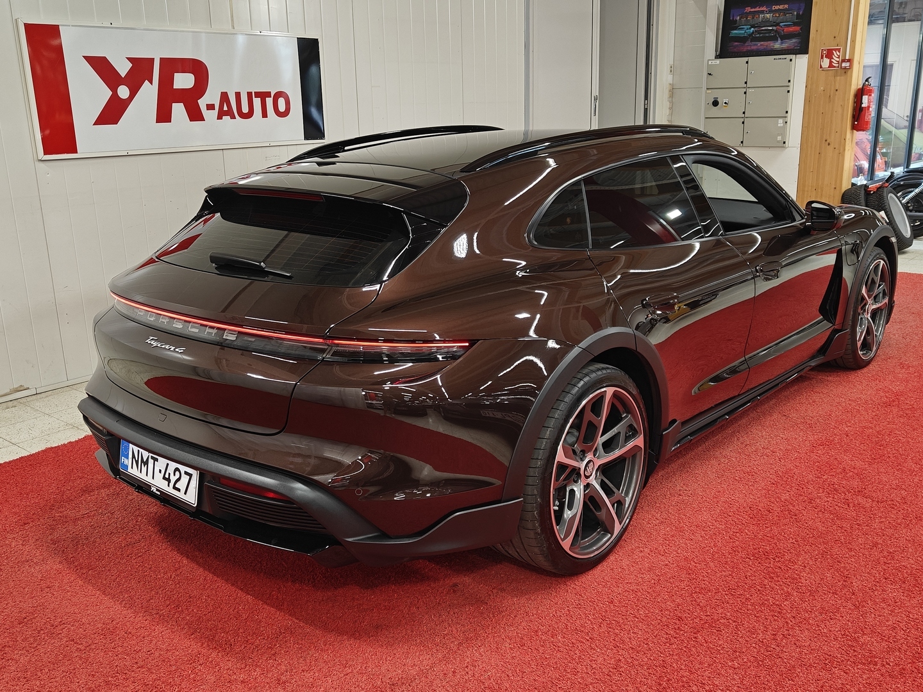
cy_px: 346
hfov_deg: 55.4
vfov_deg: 42.9
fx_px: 880
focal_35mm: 33
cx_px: 462
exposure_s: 1/56
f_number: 1.8
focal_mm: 5.59
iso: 125
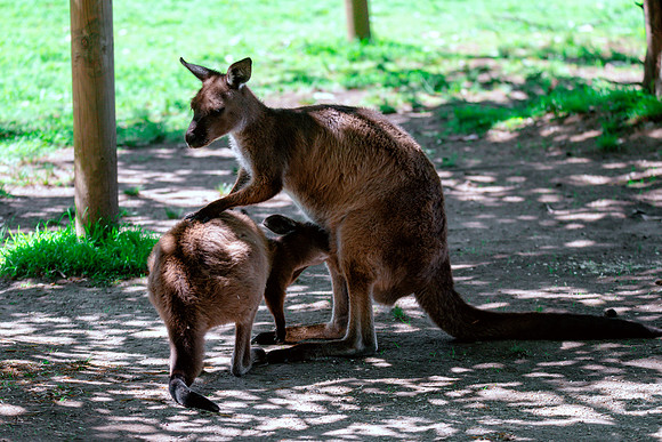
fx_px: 3068
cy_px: 196
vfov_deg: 8.2
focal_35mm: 167
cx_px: 294
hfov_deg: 12.3
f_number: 6.3
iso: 800
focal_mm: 150
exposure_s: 1/500
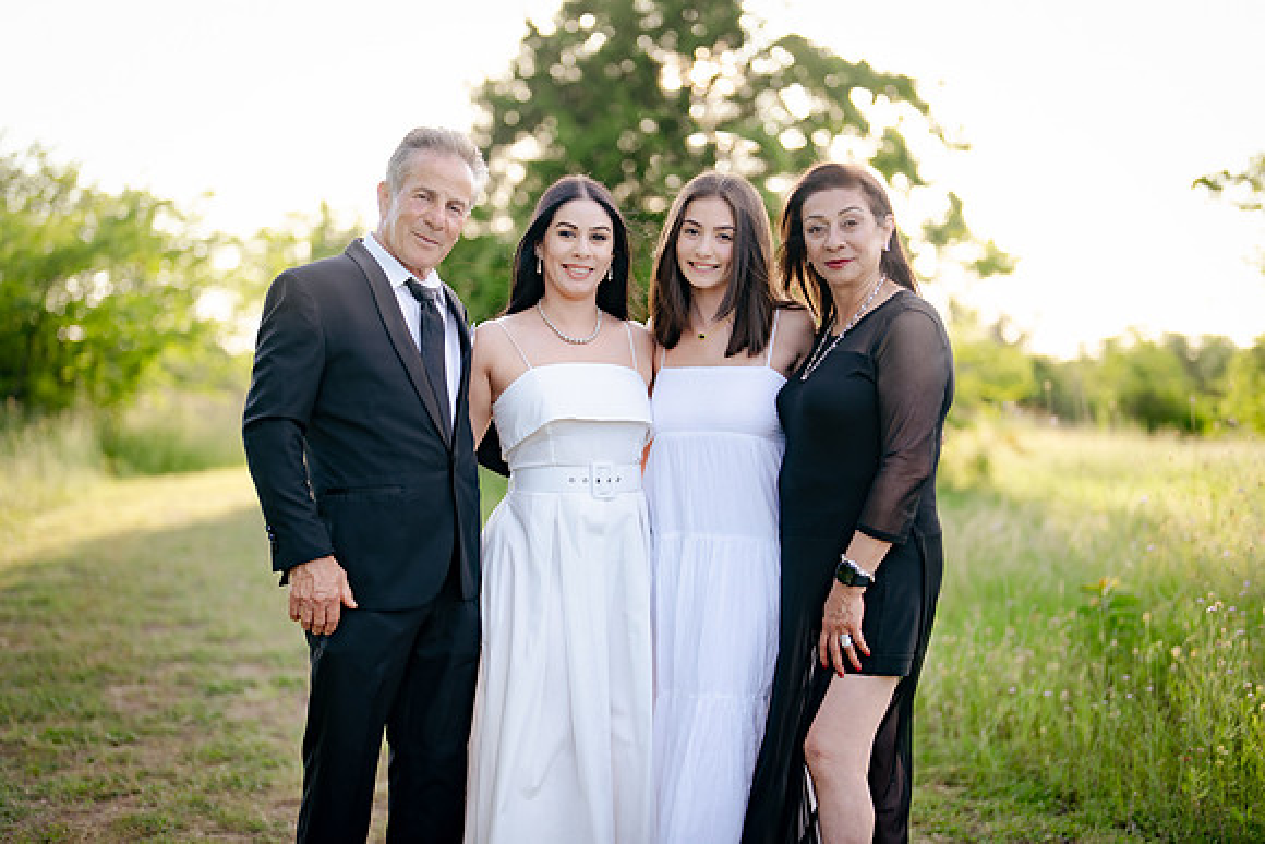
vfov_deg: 27.0
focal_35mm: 50
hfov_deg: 39.6
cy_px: 422
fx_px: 1757
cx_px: 632
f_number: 1.2
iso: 100
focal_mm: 50
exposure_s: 1/1000
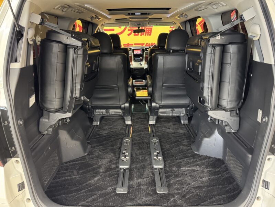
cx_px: 138
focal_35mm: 24
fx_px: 191
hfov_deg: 71.6
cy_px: 104
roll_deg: +1.4
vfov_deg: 56.8
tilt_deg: -20.0
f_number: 1.78
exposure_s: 1/33
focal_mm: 6.76
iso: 800
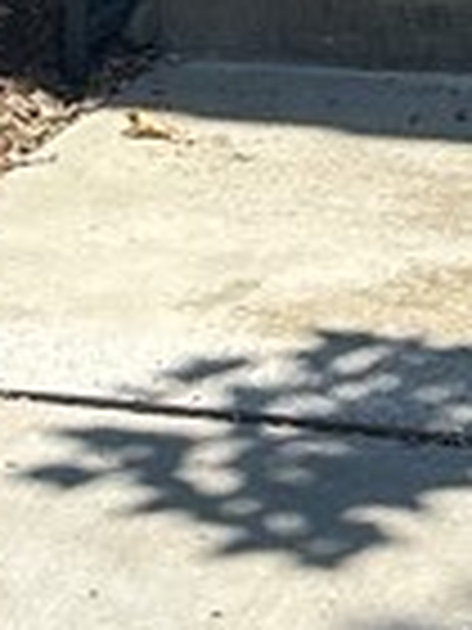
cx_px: 512
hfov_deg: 8.4
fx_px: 3200
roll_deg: +0.7
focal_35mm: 176
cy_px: -1377
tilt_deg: +12.6
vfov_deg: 8.8
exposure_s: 1/2155
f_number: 1.78
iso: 80
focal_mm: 6.86
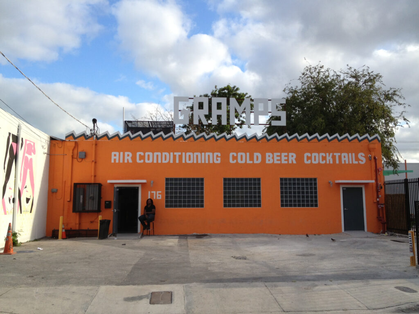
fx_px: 424
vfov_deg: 40.7
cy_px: 157
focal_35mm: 35
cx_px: 210
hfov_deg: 52.6
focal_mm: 4.28
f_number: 2.4
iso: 50
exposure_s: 1/726
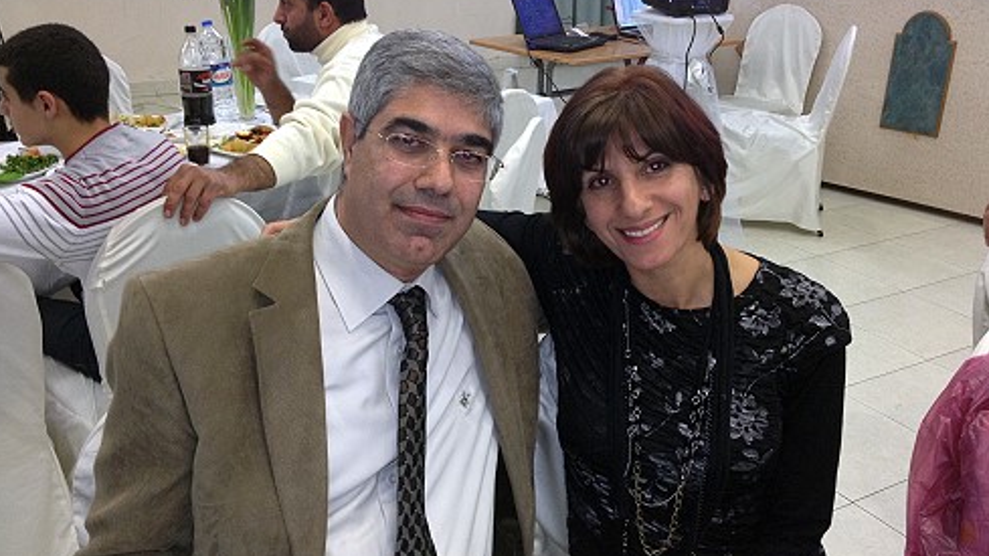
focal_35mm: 39
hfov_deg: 51.6
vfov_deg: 30.4
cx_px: 496
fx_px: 1023
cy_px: 284
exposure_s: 1/20
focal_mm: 4.28
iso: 100
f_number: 2.4
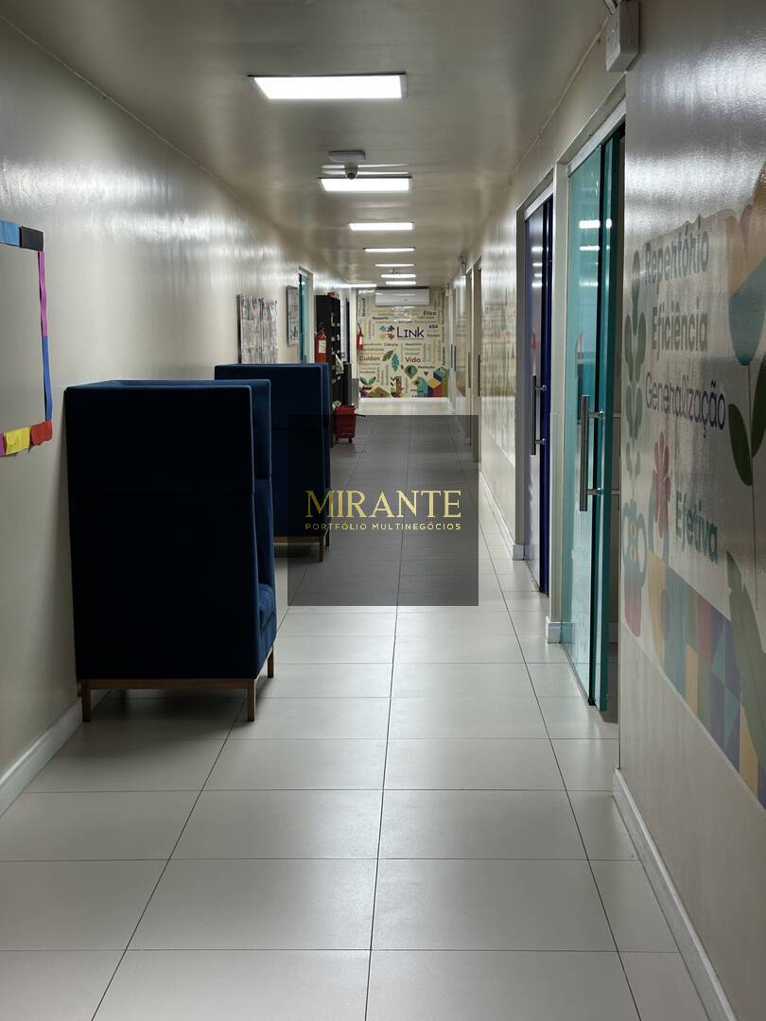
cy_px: 510
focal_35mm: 48
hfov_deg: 30.3
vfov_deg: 39.7
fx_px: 1416
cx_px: 383
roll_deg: -0.1
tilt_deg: -6.8
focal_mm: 6.86
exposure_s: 1/60
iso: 100
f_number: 1.78
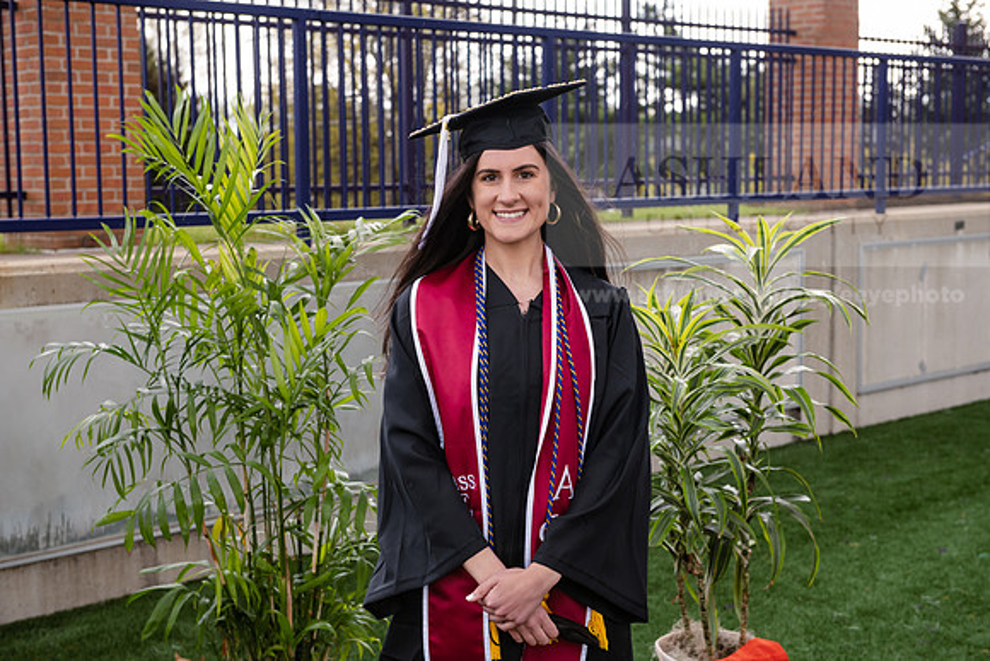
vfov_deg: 23.4
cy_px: 330
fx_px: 1595
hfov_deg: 34.5
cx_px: 495
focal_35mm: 58
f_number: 5.6
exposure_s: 1/200
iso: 320
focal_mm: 58
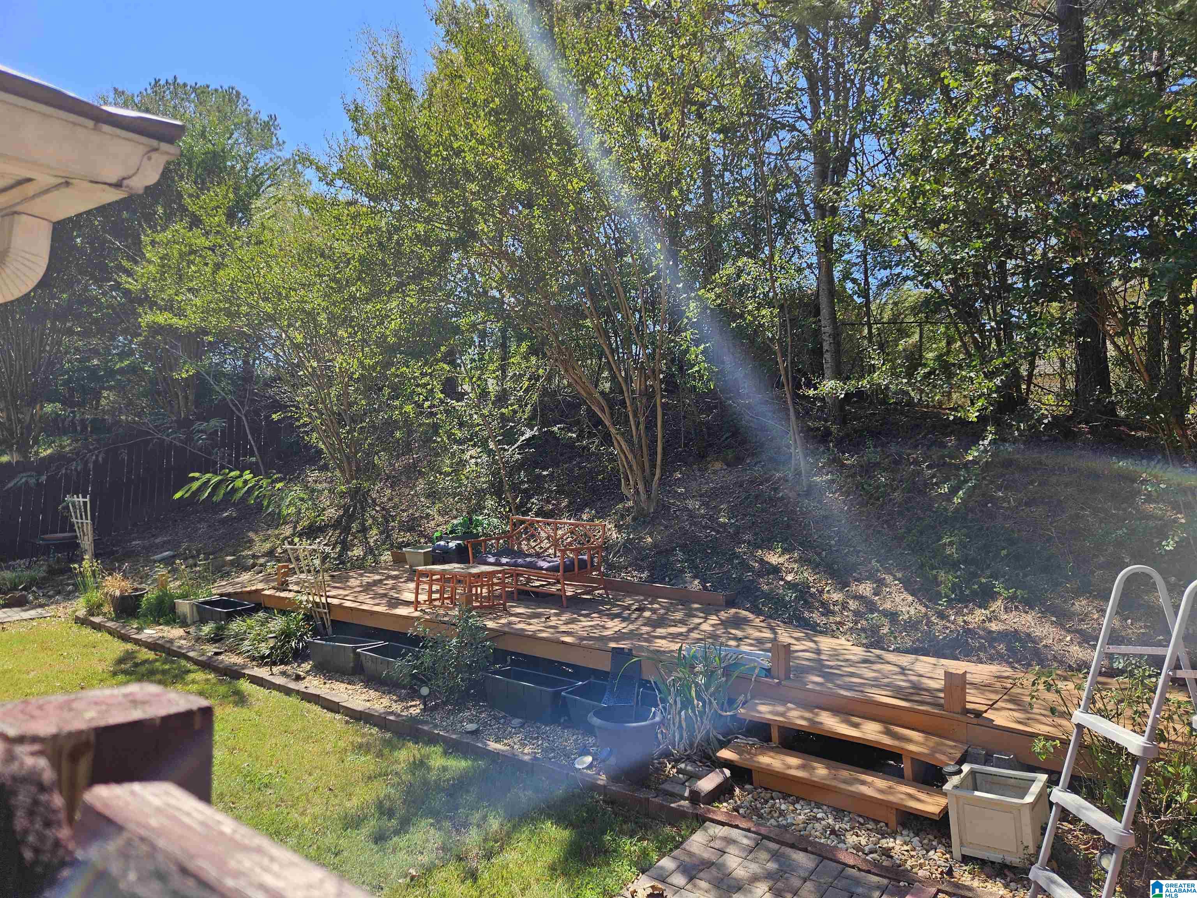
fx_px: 795
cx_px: 598
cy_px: 449
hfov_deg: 73.9
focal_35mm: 23
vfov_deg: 58.9
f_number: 1.8
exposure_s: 1/836
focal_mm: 5.4
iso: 25
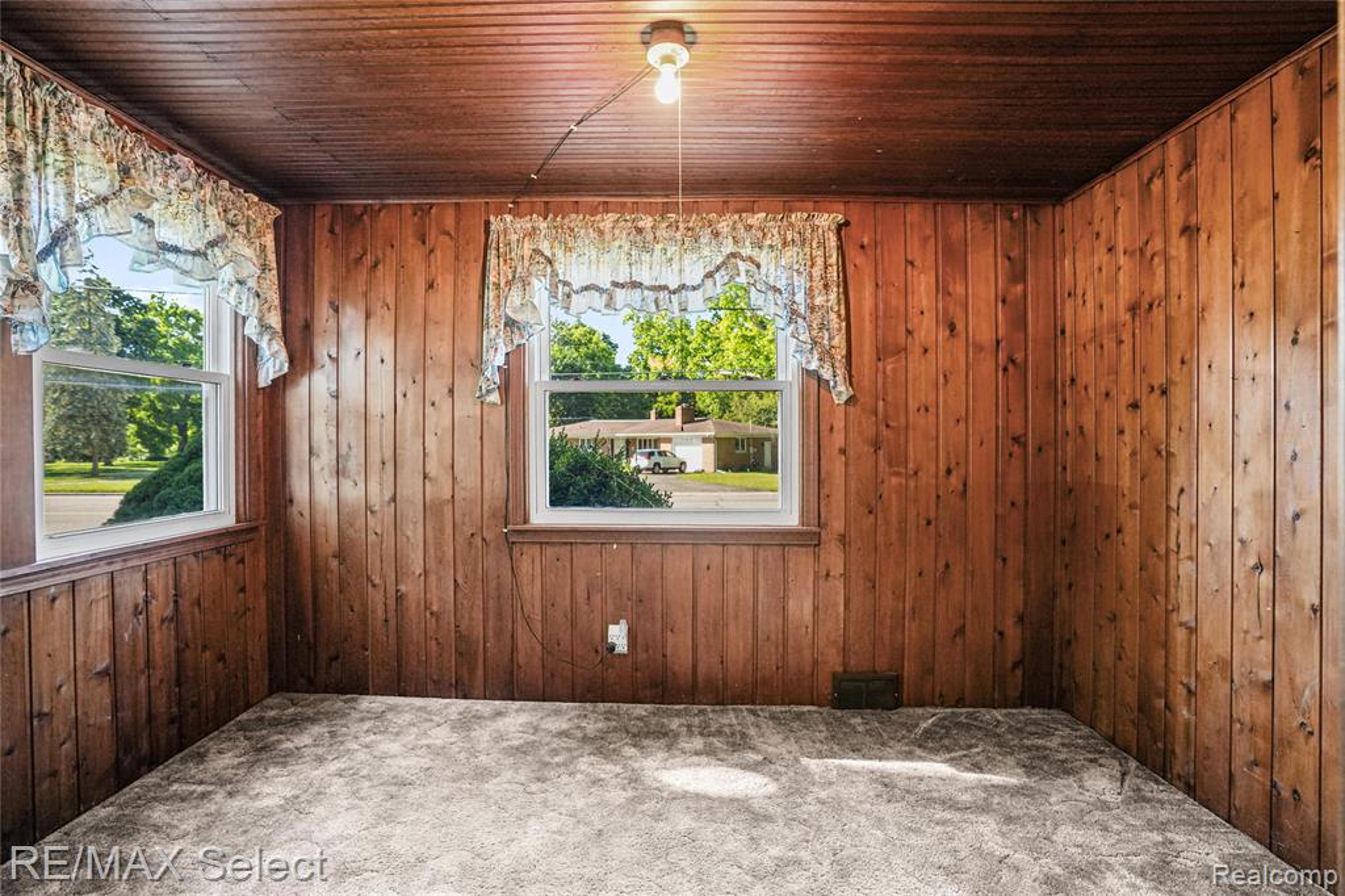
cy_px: 448
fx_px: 598
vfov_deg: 73.7
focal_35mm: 16
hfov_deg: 96.8
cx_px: 672
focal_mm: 16
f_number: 4
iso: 1600
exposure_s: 1/125
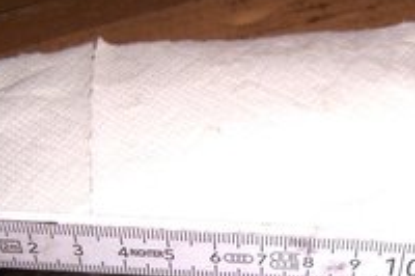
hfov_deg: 25.3
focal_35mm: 79
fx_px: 910
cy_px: 268
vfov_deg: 16.9
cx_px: 320
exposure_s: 1/60
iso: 80
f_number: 2.8
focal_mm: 6.3
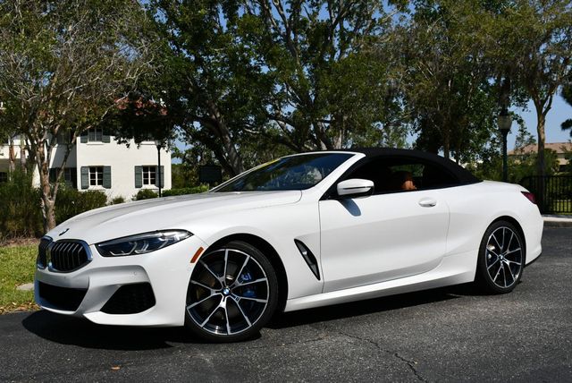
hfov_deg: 44.5
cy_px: 192
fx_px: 700
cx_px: 286
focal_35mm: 44
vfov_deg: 30.6
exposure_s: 1/400
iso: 100
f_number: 10
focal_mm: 22
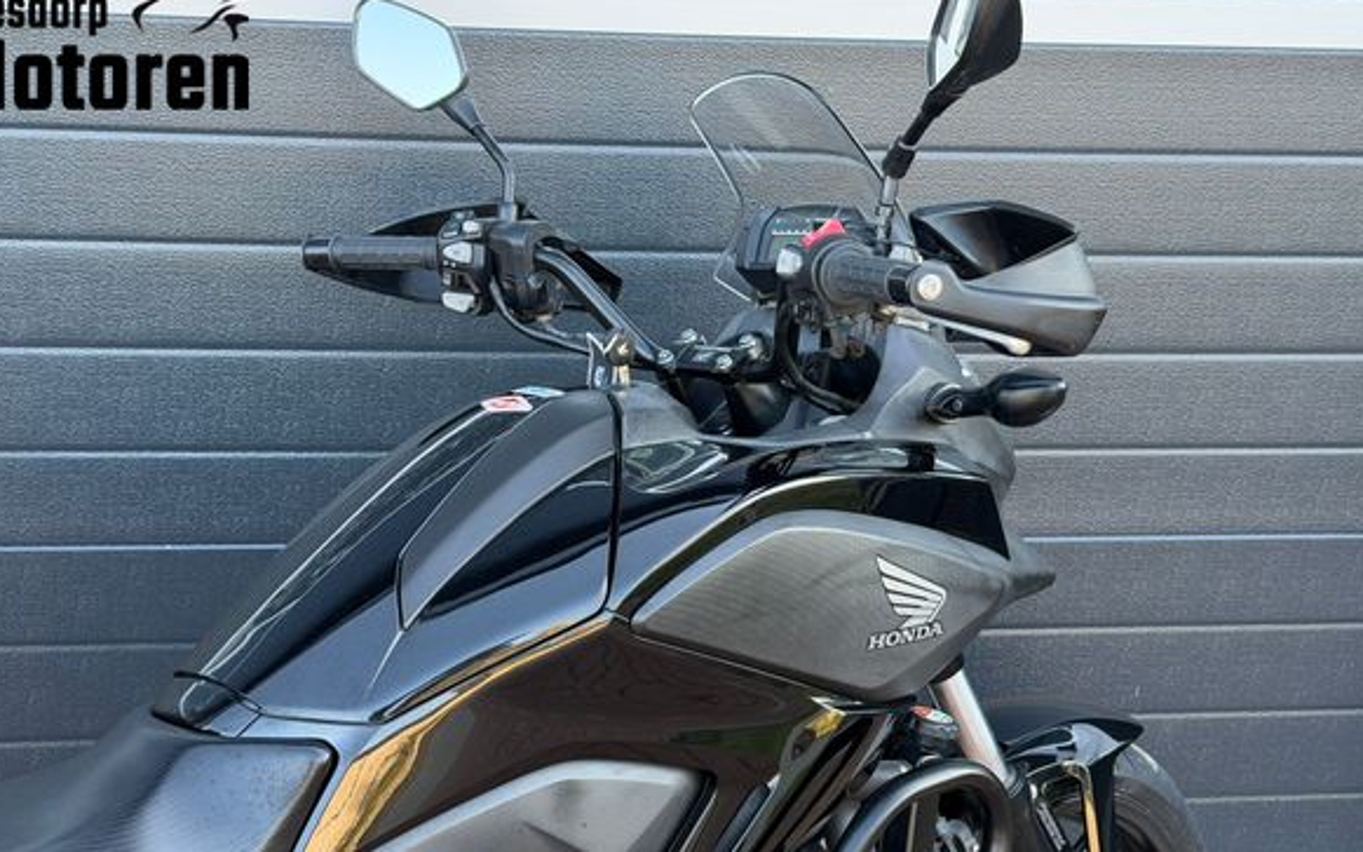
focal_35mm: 56
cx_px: 699
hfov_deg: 36.3
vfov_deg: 23.1
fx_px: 2080
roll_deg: -1.5
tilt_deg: -16.6
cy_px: 516
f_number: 1.78
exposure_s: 1/208
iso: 125
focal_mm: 6.76
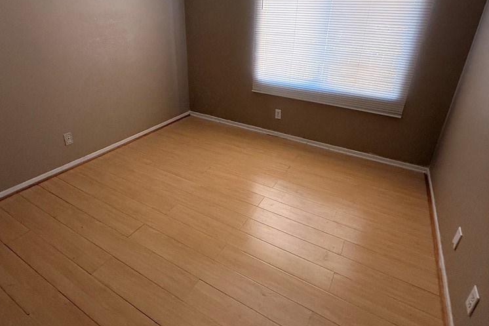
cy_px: 129
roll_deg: -1.9
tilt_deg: -23.0
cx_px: 241
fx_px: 272
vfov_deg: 61.3
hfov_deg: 84.0
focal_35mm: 20
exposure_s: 1/86
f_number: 2.2
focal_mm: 2.22
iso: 400
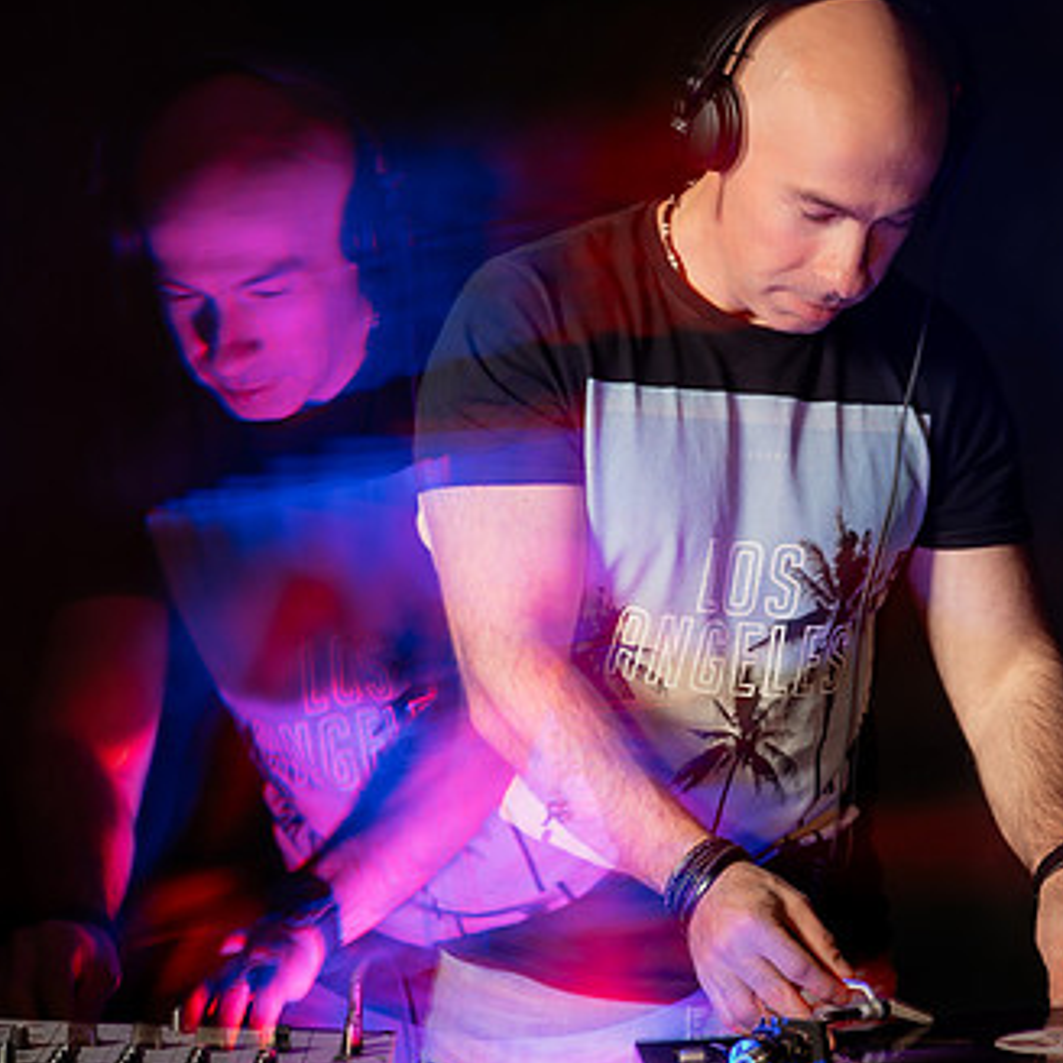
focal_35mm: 117
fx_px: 4065
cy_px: 449
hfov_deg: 14.9
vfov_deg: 14.9
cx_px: 429
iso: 200
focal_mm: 66
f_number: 8
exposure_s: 2.5
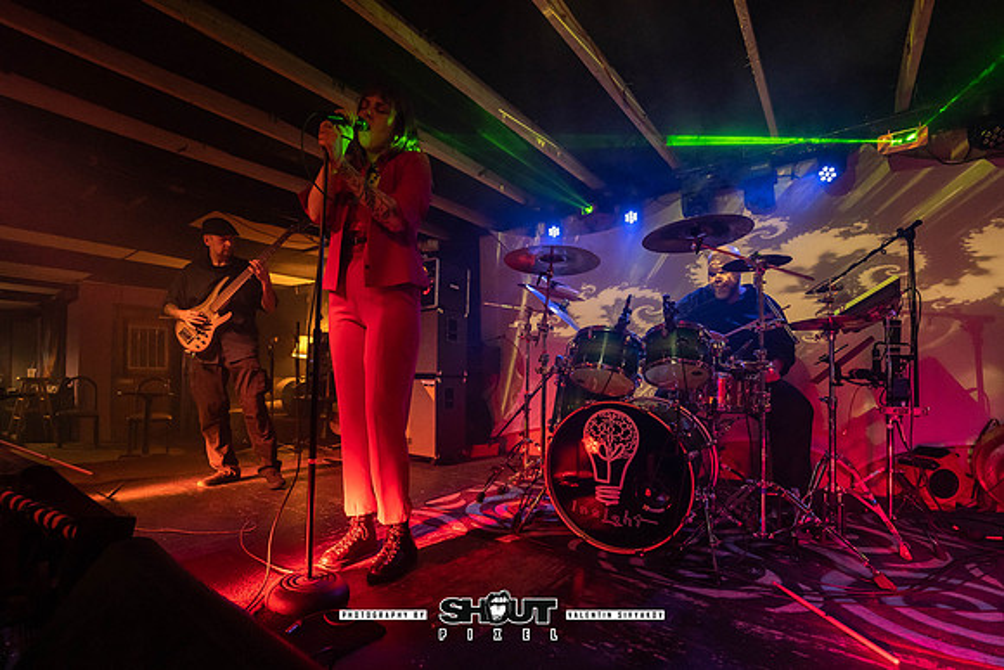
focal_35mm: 17
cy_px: 369
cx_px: 463
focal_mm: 14.6
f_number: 2.8
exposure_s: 1/250
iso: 3200
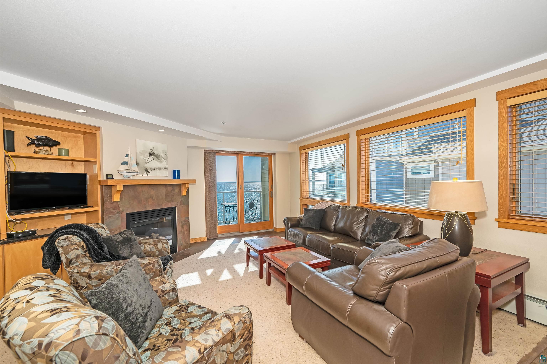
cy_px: 182
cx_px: 274
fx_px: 228
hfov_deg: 100.4
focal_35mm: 15
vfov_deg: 77.2
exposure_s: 1/160
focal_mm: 15
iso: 250
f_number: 9
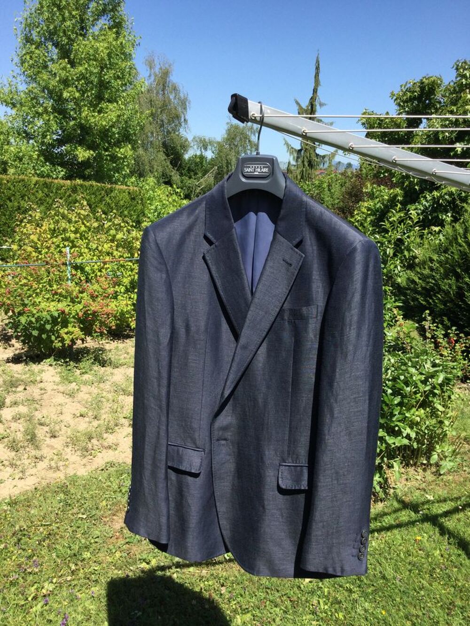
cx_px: 235
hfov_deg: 45.4
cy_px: 313
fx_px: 561
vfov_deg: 58.3
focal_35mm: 31
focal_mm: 3.3
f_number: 2.4
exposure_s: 1/886
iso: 25
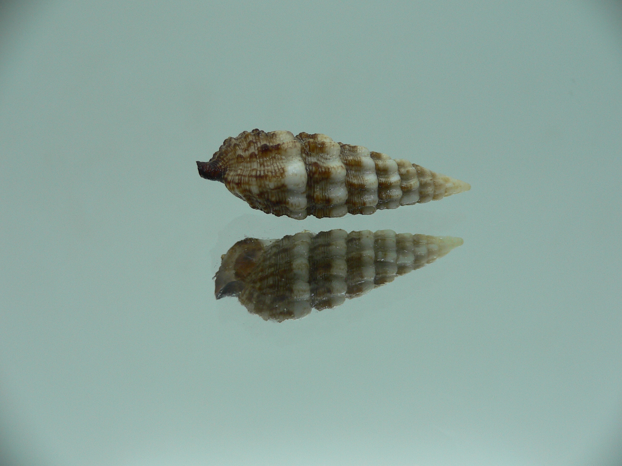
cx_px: 311
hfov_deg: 52.6
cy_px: 233
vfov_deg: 40.7
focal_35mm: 35
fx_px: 629
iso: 80
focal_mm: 4.6
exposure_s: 1/60
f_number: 2.8
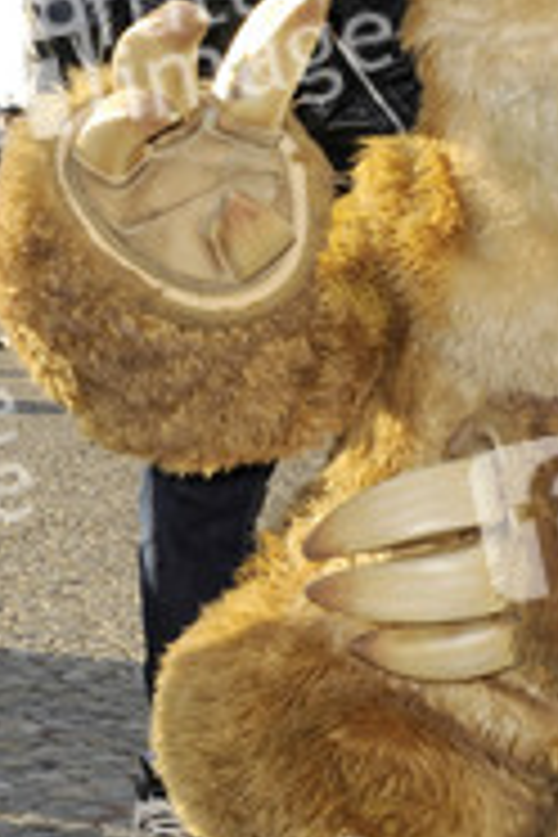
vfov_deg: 20.9
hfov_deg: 14.1
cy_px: 270
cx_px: 295
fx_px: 2255
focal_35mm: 97
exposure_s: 1/320
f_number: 11
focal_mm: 45
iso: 500
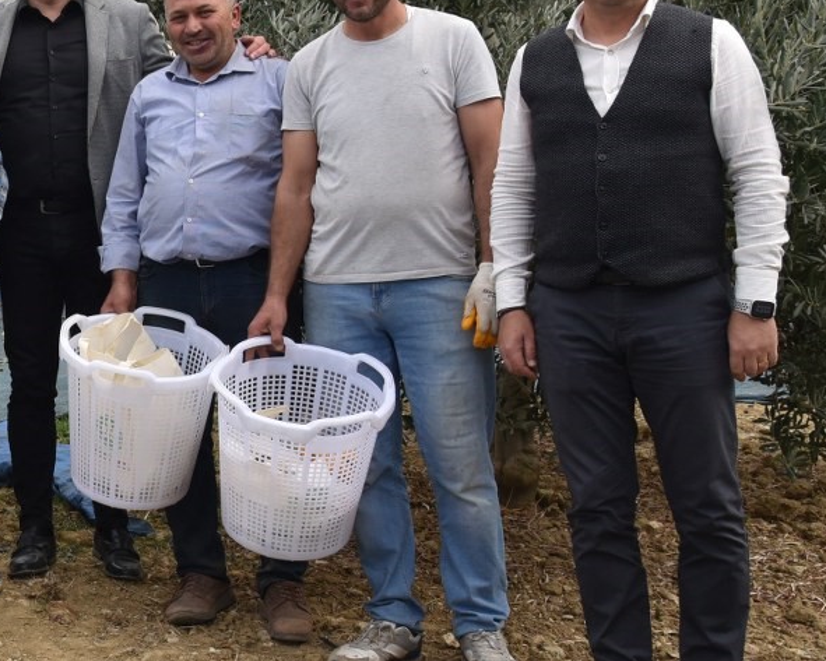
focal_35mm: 70
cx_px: -195
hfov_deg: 24.3
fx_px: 1712
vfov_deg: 21.8
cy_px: 281
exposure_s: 1/500
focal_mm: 28
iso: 1000
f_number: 11
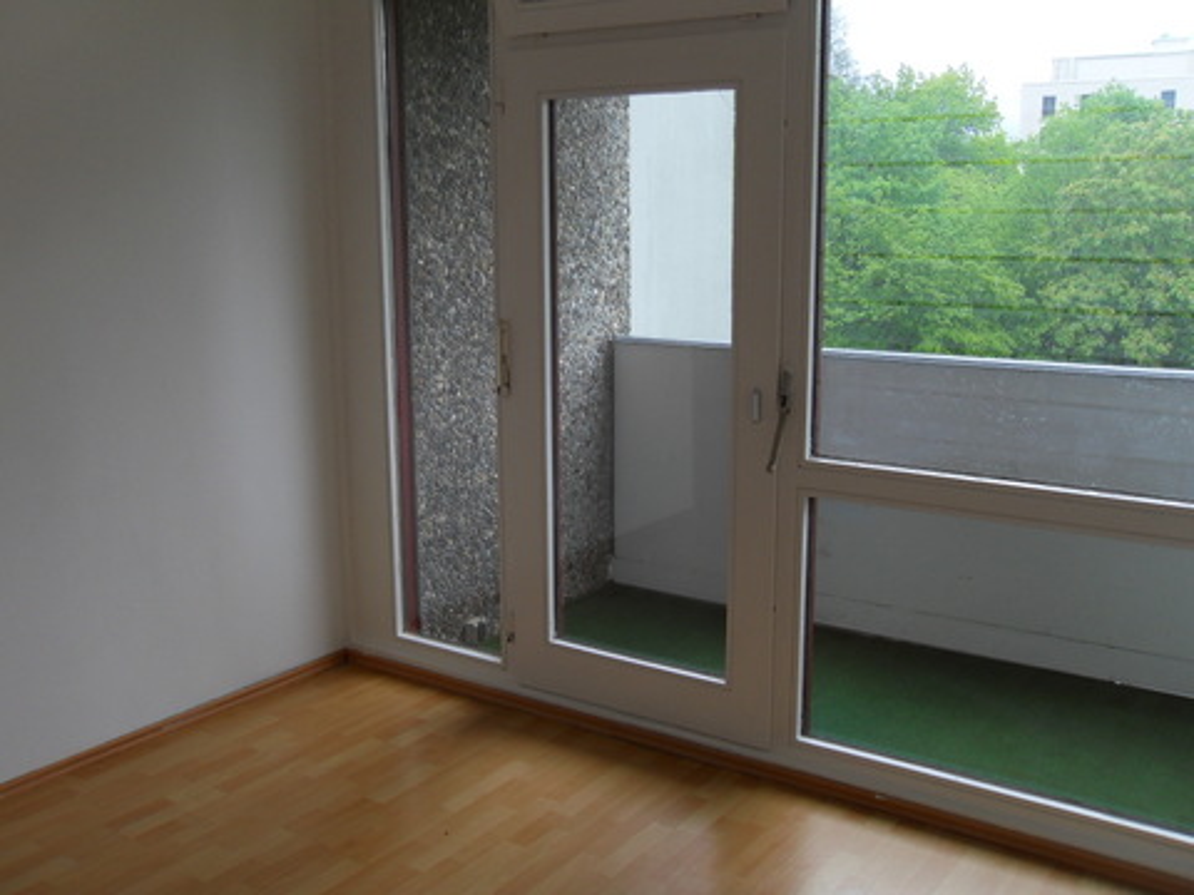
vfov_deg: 40.7
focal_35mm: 35
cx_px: 597
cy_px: 448
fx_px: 1207
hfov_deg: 52.6
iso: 80
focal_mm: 6.3
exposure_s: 1/180
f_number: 3.5
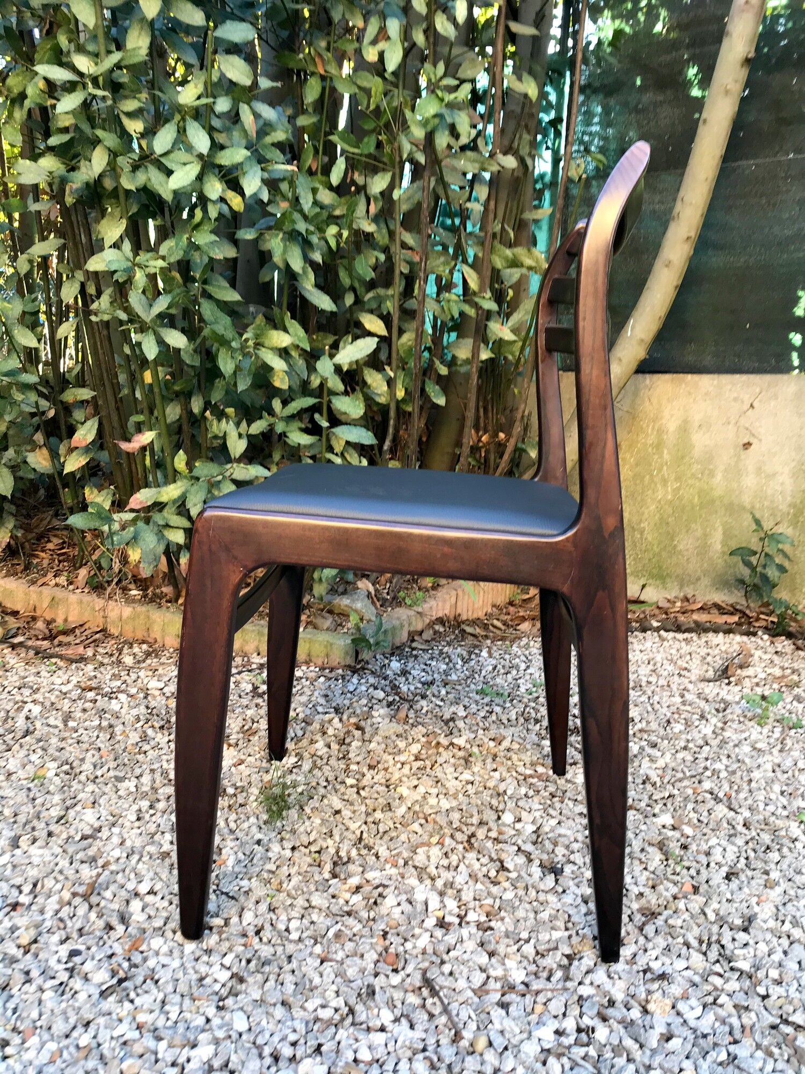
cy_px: 537
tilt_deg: -7.3
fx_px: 868
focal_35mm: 28
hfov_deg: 49.7
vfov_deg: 63.4
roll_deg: -1.6
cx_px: 402
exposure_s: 1/50
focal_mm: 3.99
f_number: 1.8
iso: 32
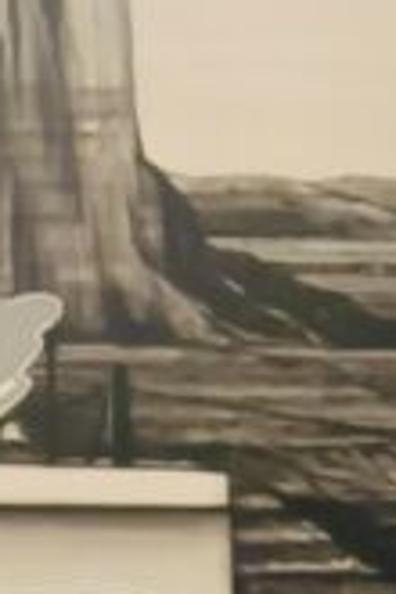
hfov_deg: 8.1
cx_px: -662
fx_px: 2491
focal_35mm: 151
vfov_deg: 11.4
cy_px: 1404
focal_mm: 2.69
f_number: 1.9
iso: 400
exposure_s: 1/25
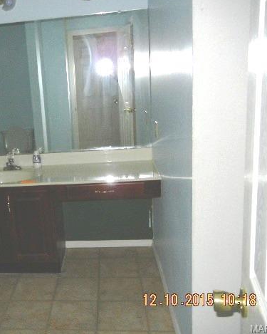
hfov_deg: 36.1
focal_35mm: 40
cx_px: 56
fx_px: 395
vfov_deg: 45.8
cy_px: 165
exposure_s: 1/30
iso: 200
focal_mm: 5.4
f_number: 3.5
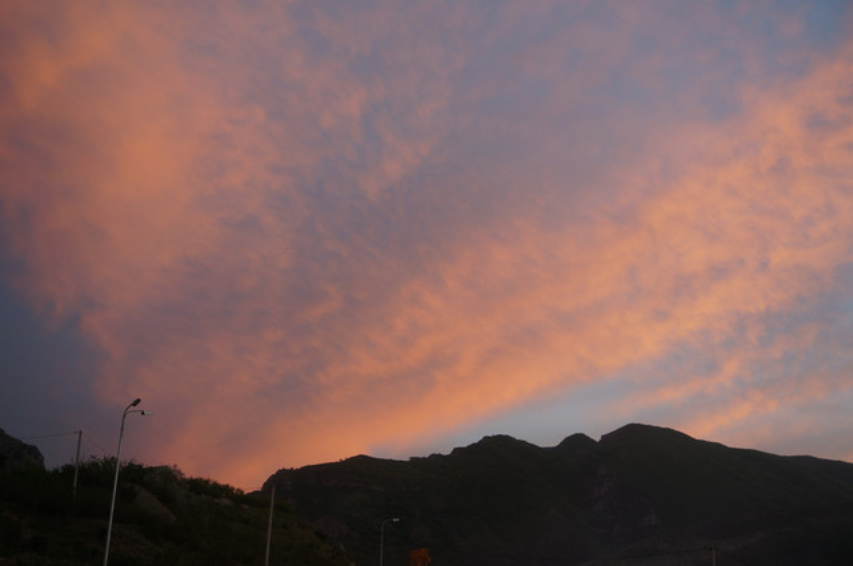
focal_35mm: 42
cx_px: 426
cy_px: 283
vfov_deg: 31.8
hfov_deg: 46.5
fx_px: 994
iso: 200
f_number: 4.5
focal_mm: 28
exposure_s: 1/60
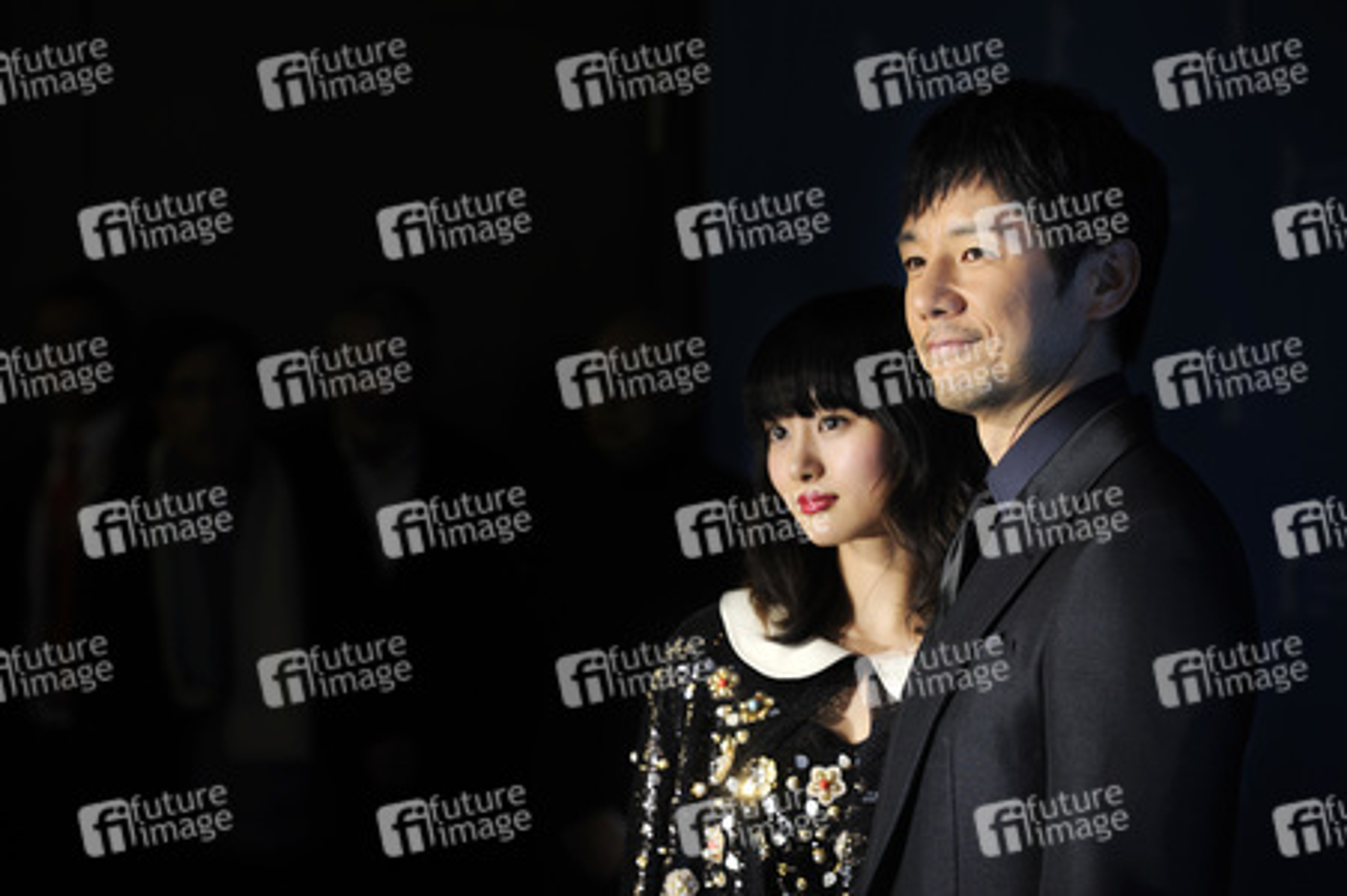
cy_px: 448
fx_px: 4860
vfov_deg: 10.5
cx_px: 674
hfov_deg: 15.8
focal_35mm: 130
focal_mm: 130
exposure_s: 1/320
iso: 200
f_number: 5
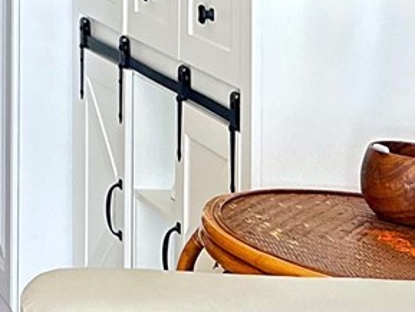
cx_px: -681
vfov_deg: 11.1
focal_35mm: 133
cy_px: 42
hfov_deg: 11.4
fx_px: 1595
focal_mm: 6.86
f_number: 1.78
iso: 160
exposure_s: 1/64
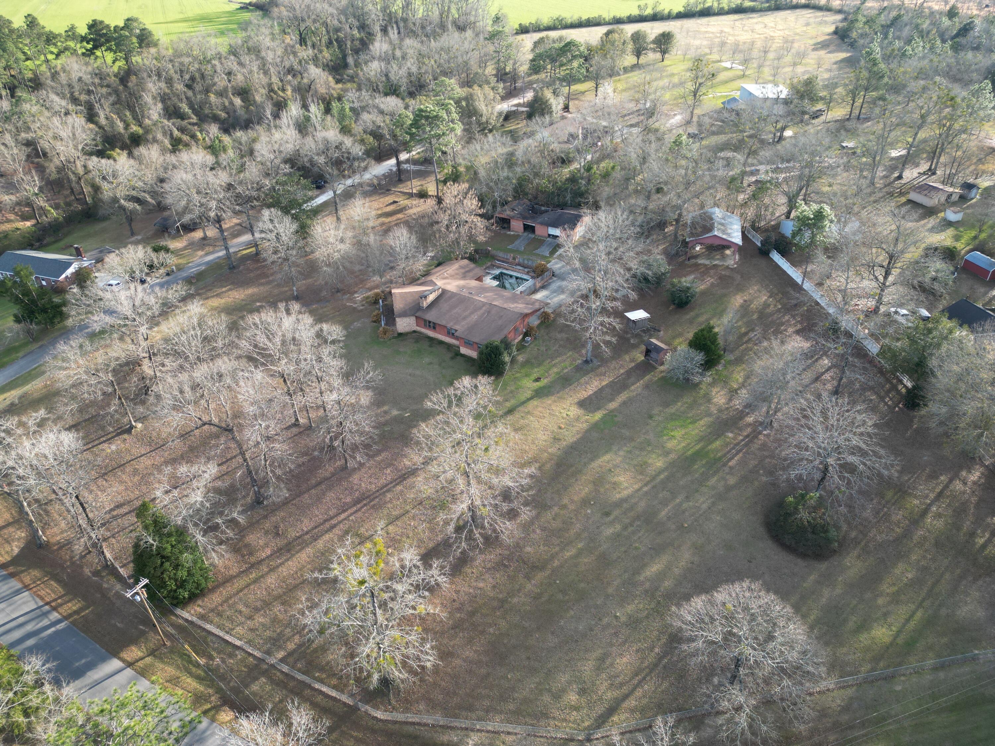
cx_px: 498
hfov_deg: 71.6
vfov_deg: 56.8
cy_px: 373
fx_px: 690
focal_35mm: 24
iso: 100
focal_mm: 6.72
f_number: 1.7
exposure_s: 1/500
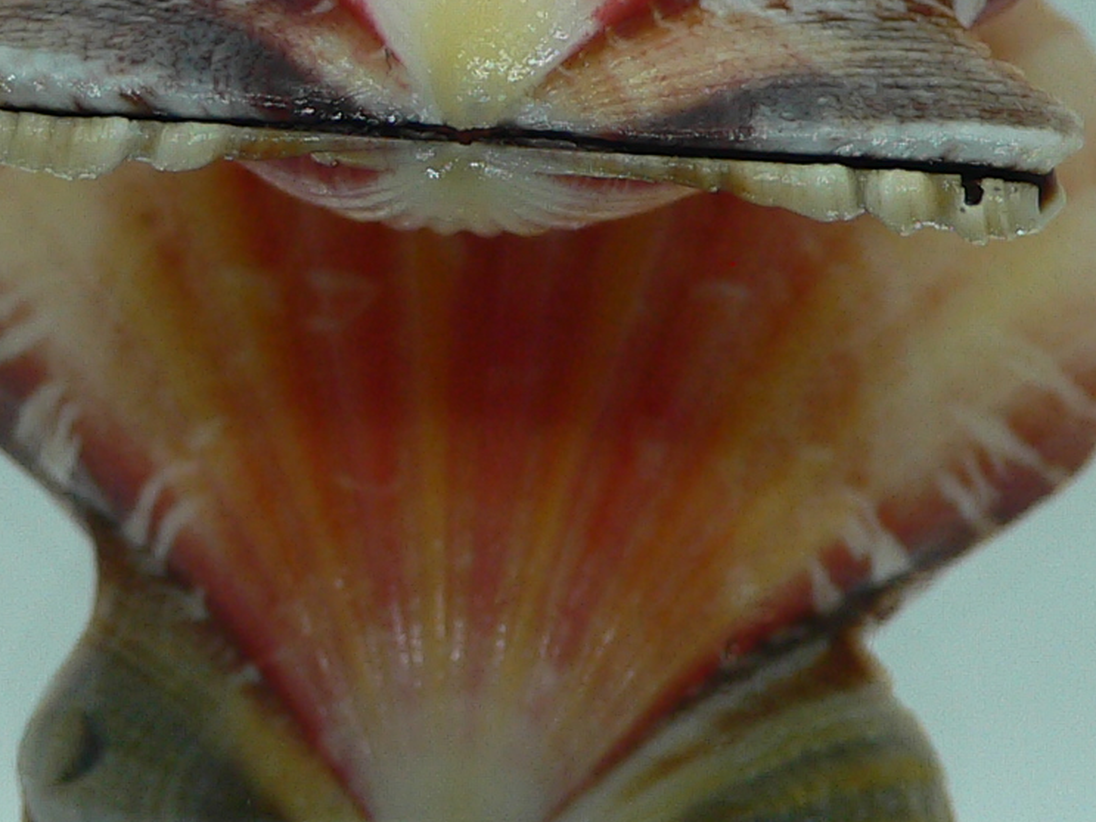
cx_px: 566
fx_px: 3007
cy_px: 44
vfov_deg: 15.3
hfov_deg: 20.7
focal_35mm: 95
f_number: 2.8
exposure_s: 1/60
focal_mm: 4.6
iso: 80
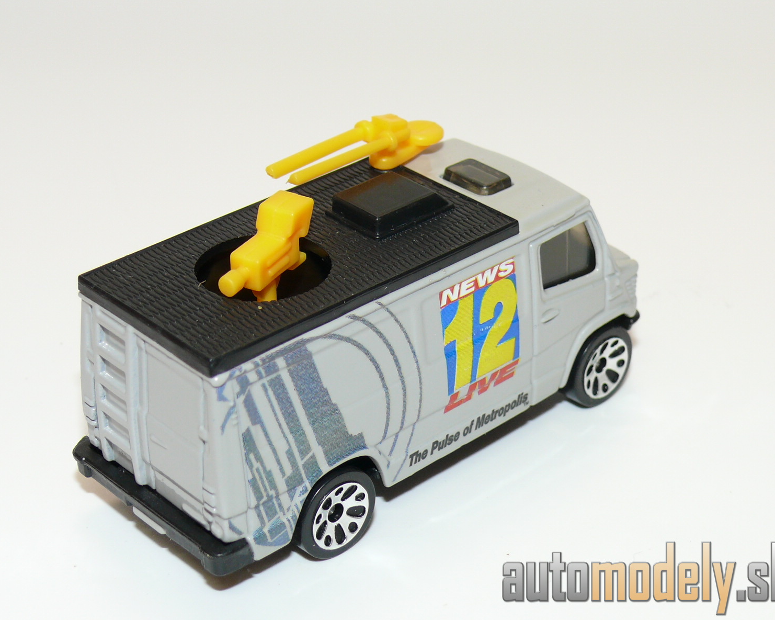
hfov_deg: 24.4
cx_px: 382
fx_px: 1789
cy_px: 308
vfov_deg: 19.7
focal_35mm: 78
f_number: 4
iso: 100
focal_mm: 11.1
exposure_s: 1/30
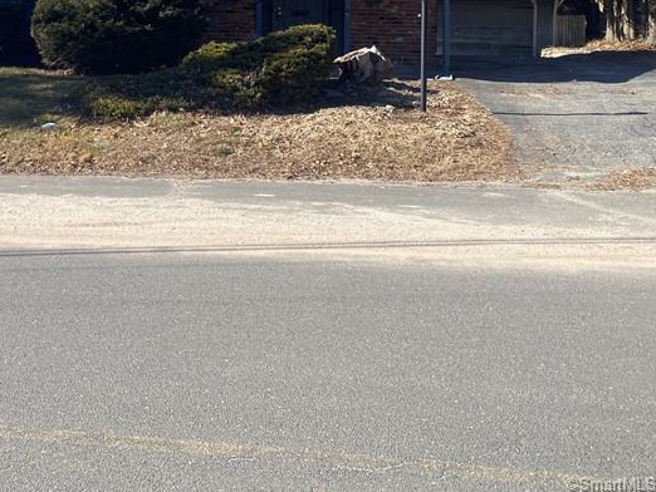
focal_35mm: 51
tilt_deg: +0.2
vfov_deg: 27.2
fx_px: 967
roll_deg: -1.0
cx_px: 103
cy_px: 14
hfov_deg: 35.8
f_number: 1.8
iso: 32
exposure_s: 1/1585
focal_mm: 4.25
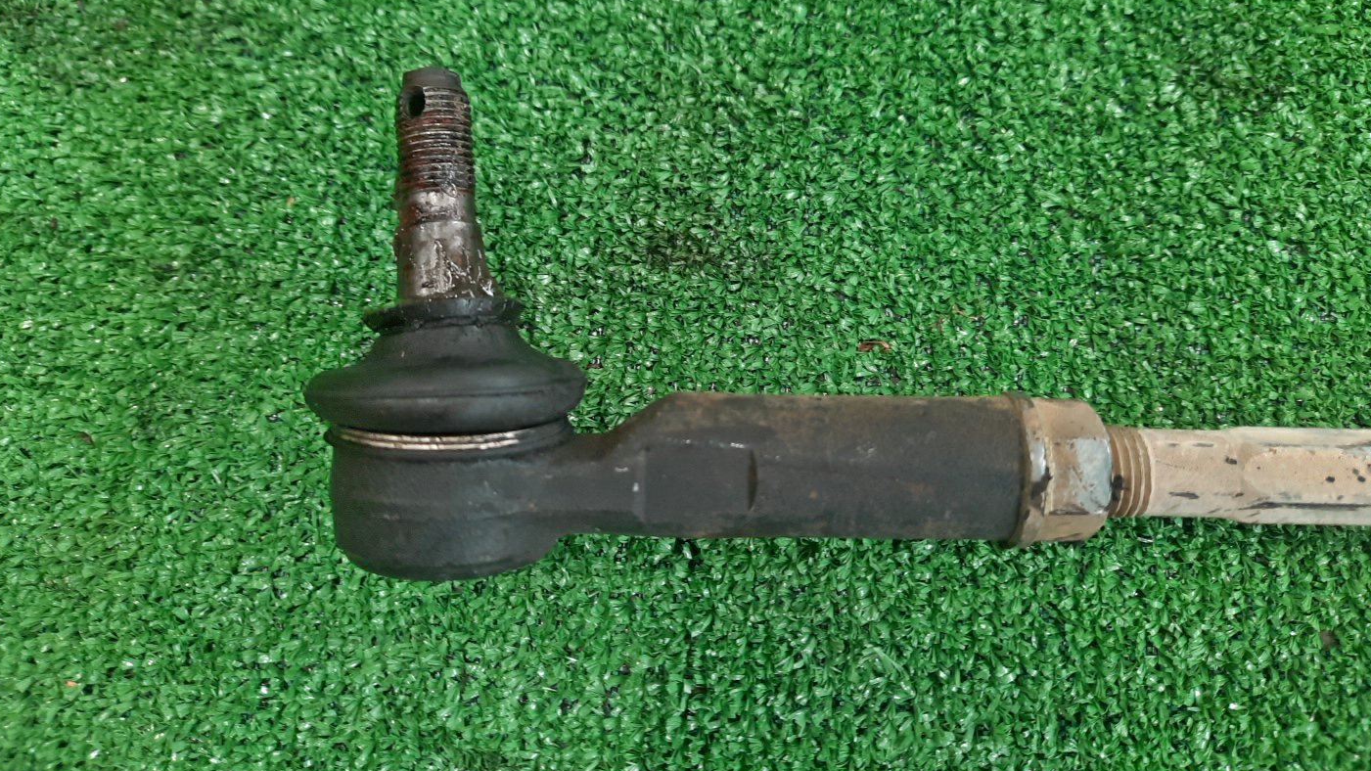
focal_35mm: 28
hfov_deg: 67.9
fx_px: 1018
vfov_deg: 41.2
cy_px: 288
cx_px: 681
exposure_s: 1/50
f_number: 2
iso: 366
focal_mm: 4.6
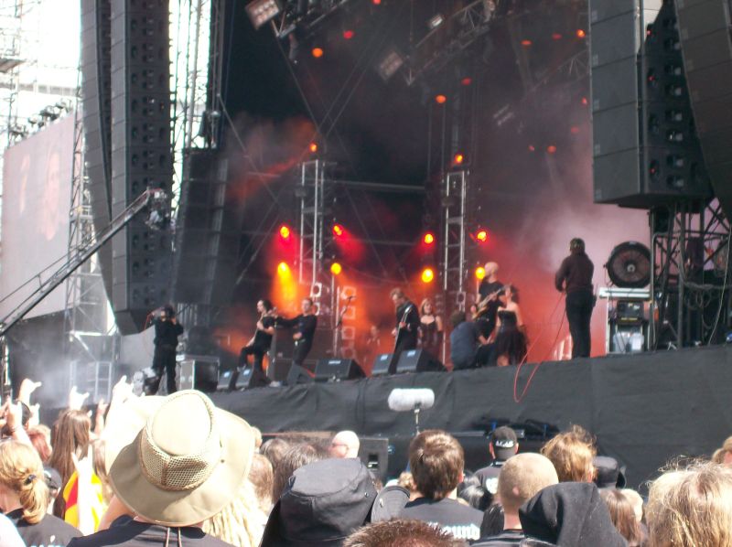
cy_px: 274
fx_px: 2281
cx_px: 366
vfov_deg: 13.7
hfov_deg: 18.2
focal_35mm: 108
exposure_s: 1/125
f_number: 4.8
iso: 80
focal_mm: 18
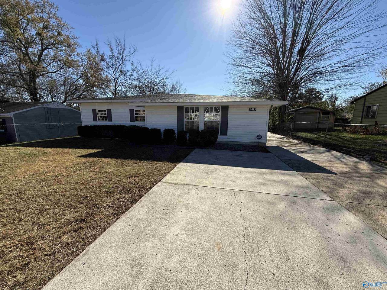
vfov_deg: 85.7
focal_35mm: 14
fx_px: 157
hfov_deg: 102.1
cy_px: 145
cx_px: 194
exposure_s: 1/2165
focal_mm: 2.22
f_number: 2.2
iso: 50
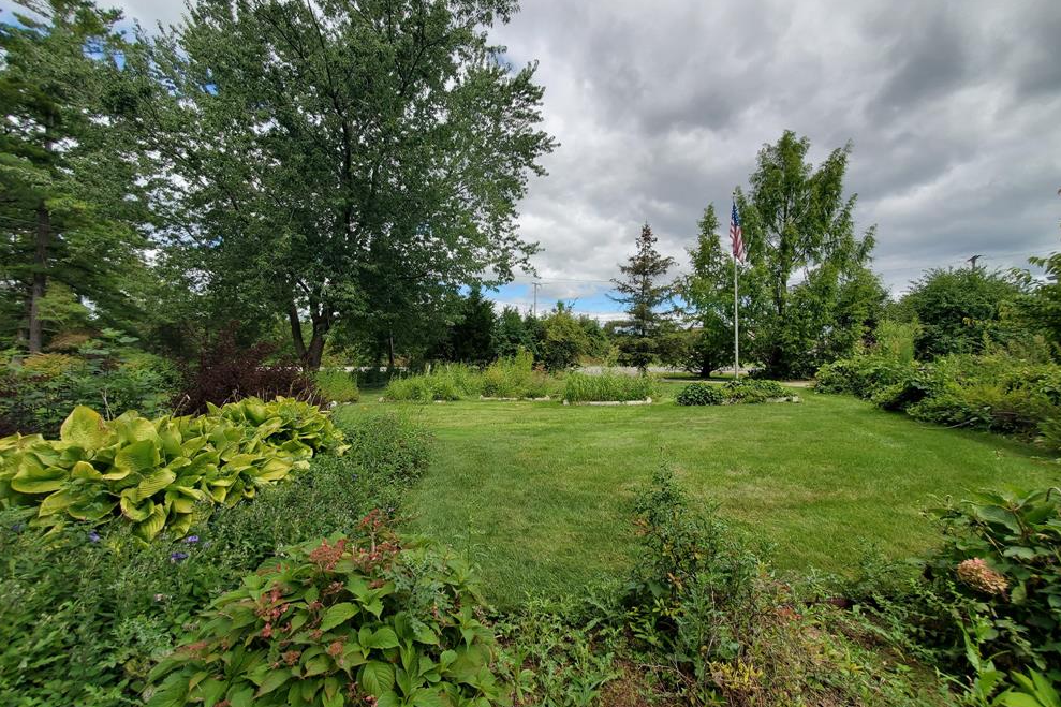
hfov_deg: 104.3
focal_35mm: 14
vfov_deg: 81.1
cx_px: 532
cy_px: 337
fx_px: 413
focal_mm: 1.8
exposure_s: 1/919
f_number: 2.2
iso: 50
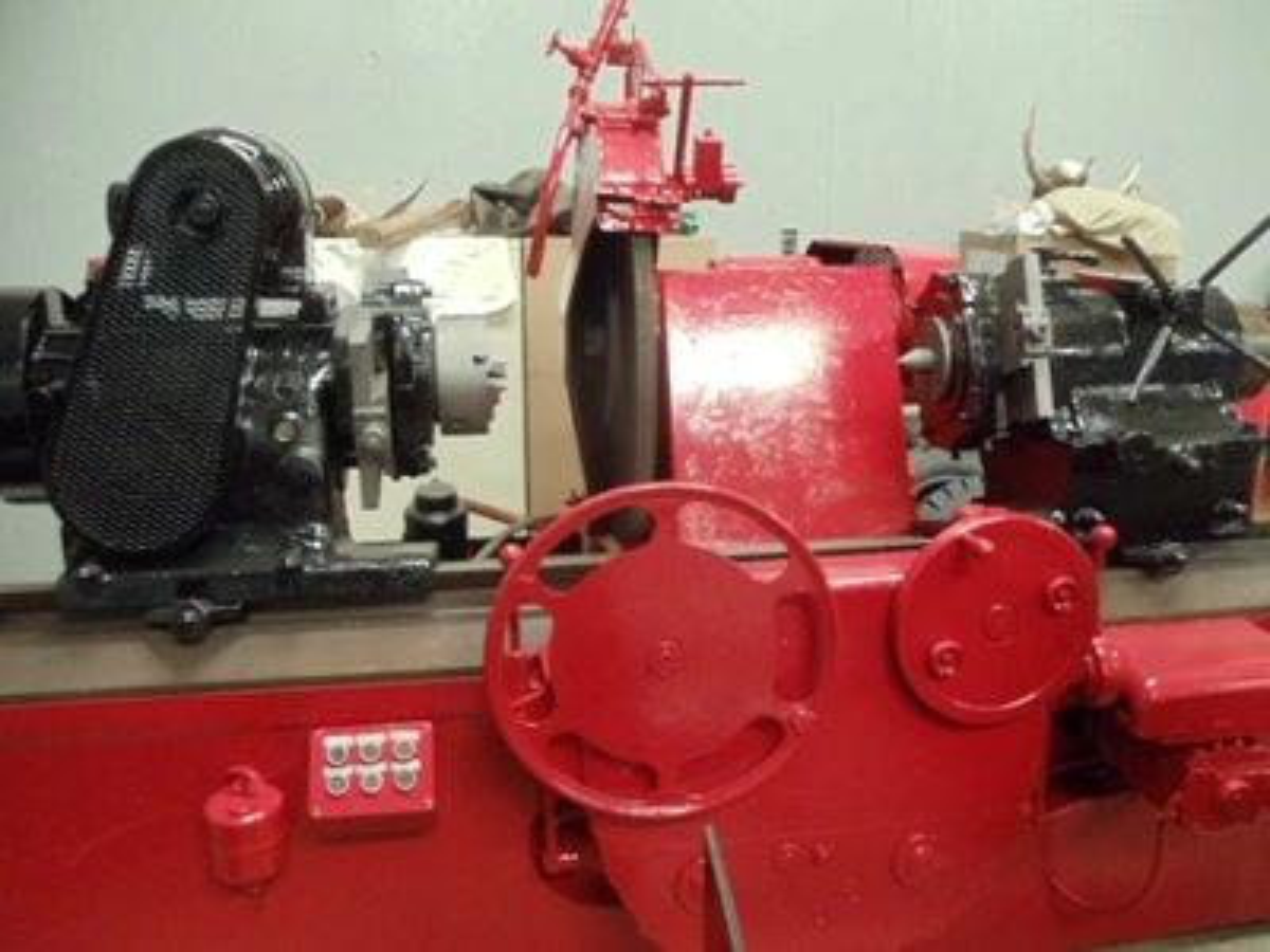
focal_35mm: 44
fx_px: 1614
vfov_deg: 32.9
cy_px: 476
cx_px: 635
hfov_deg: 42.9
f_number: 3.5
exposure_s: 1/6
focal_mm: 6
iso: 400
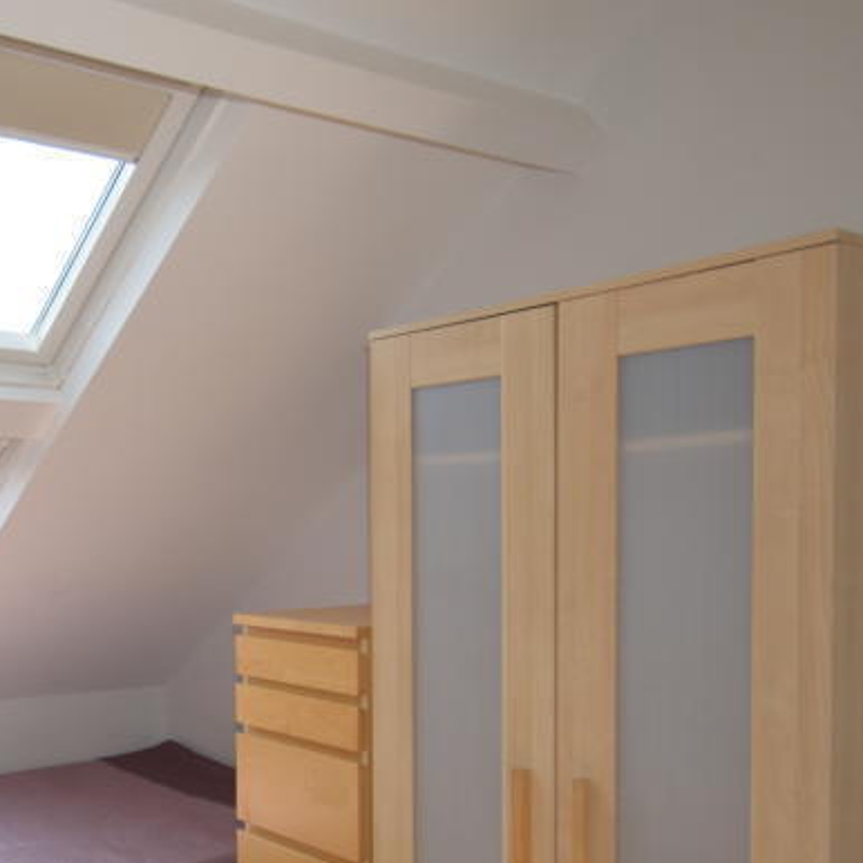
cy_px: 565
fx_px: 1047
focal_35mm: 37
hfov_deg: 41.3
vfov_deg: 44.2
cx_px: 89
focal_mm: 11
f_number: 4.2
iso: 100
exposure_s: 1/200
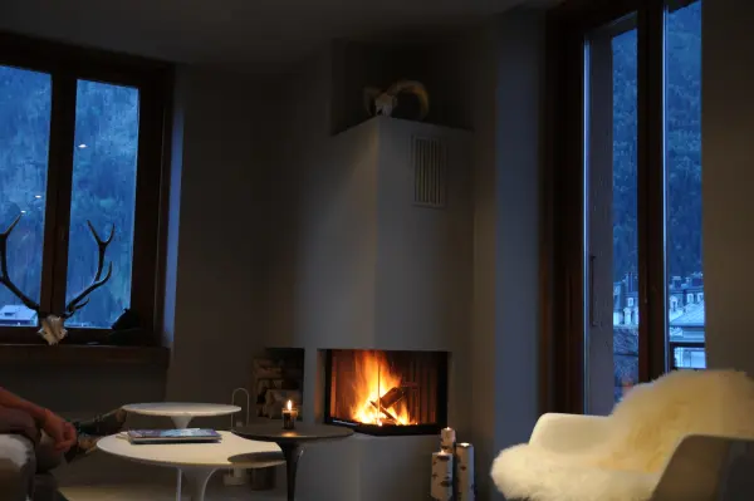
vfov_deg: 33.0
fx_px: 848
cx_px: 377
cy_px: 250
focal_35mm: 40
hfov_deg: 48.0
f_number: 4
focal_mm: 27
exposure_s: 1/2.5
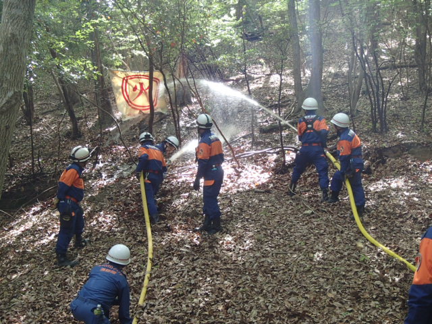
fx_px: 649
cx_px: 216
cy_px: 162
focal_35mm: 52
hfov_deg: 36.8
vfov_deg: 28.0
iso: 320
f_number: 5
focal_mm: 9.39
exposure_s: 1/50
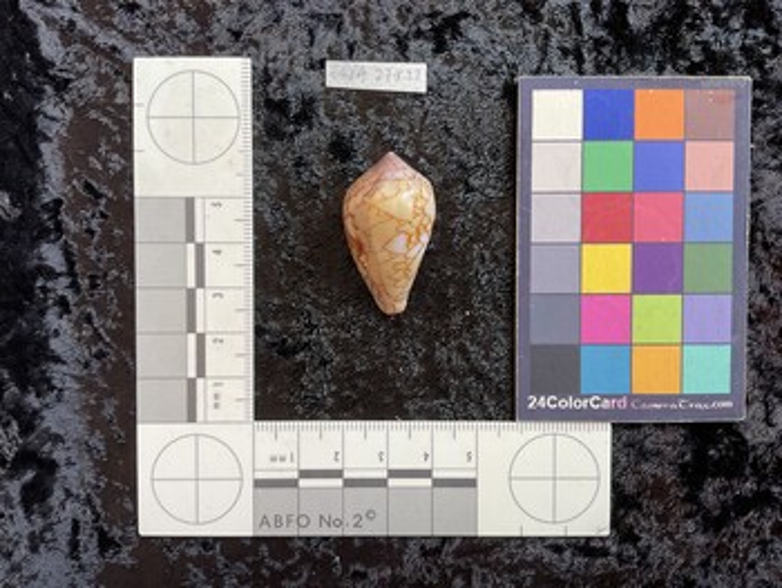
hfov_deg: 61.6
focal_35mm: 29
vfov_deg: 48.3
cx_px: 391
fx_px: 656
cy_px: 294
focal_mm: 3
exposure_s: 1/120
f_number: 1.8
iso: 40
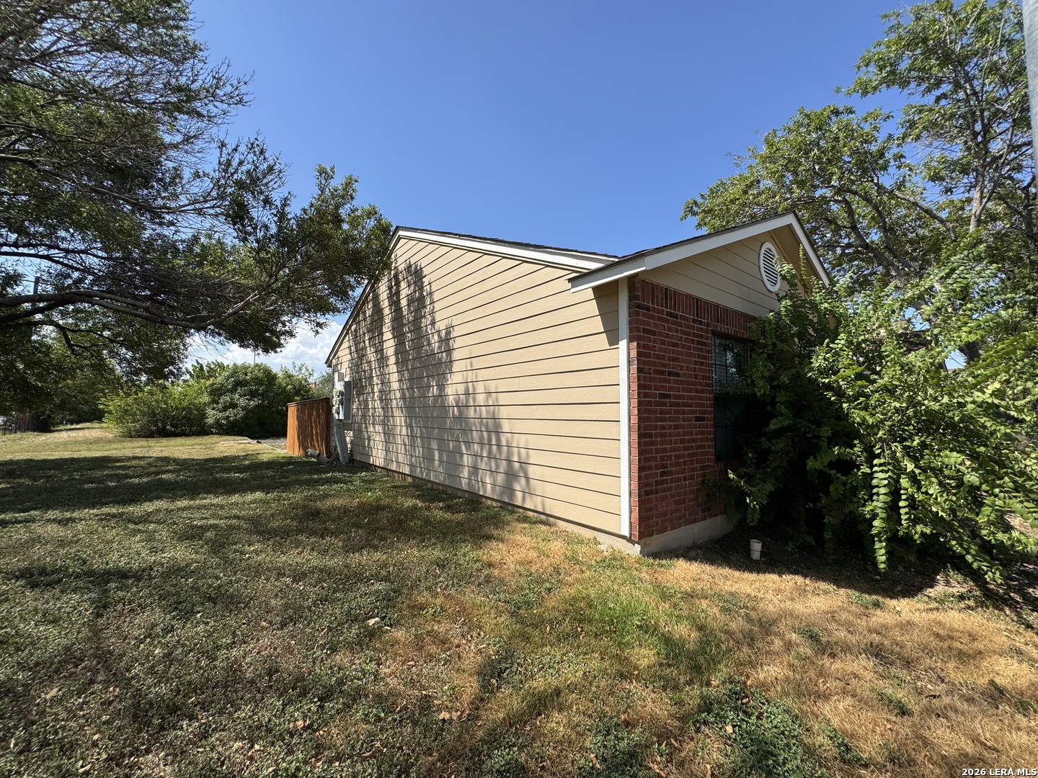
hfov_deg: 102.1
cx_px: 519
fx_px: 420
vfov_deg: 85.7
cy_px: 389
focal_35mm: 14
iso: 50
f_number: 2.2
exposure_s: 1/2273
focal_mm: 2.22
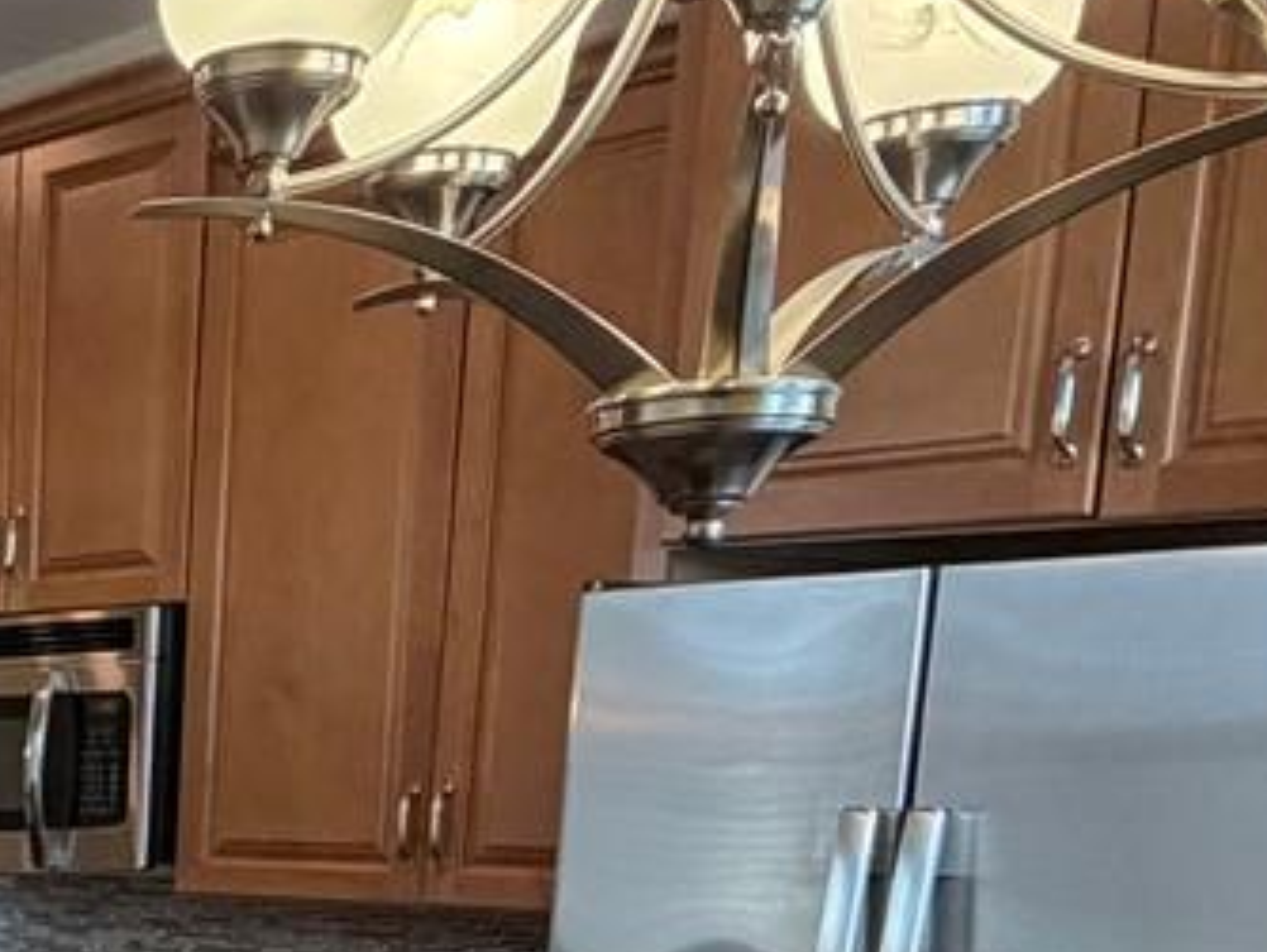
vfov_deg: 20.3
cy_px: 1187
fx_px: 2454
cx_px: -679
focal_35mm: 67
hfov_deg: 22.9
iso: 320
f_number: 2.2
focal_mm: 2.22
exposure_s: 1/120
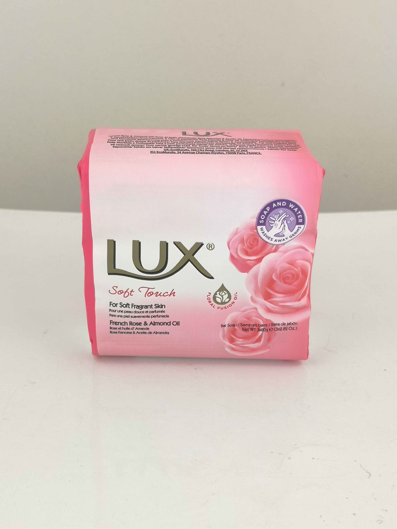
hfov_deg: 32.2
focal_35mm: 45
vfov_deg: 42.1
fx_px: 688
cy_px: 264
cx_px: 198
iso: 50
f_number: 1.8
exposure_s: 1/30
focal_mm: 5.58
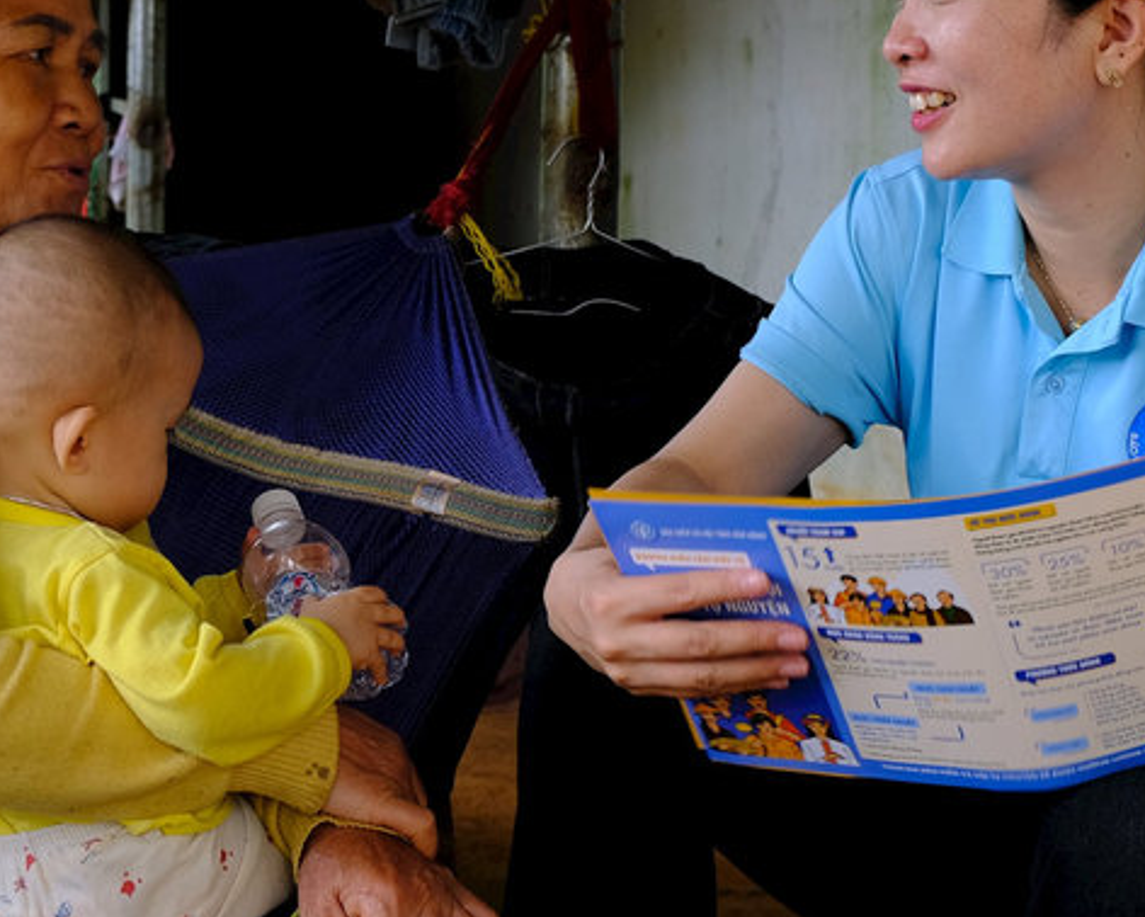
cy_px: 369
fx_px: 2000
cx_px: 461
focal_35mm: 59
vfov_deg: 25.8
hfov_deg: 31.9
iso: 320
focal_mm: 22.1
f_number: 4.2
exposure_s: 1/105
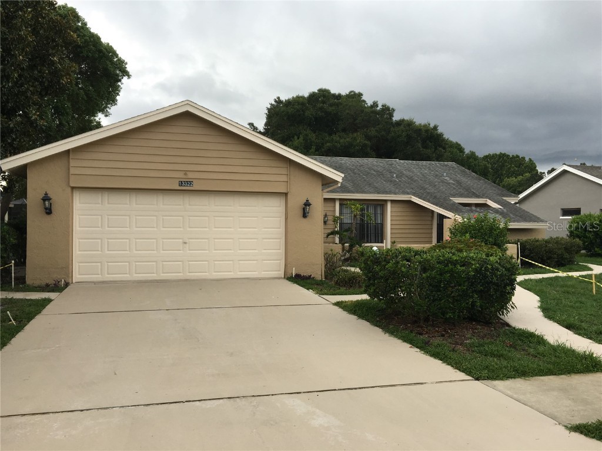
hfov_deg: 61.7
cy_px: 226
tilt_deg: +1.5
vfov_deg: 48.2
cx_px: 301
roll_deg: -1.0
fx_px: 504
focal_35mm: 29
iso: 25
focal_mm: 4.15
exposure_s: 1/231
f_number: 2.2
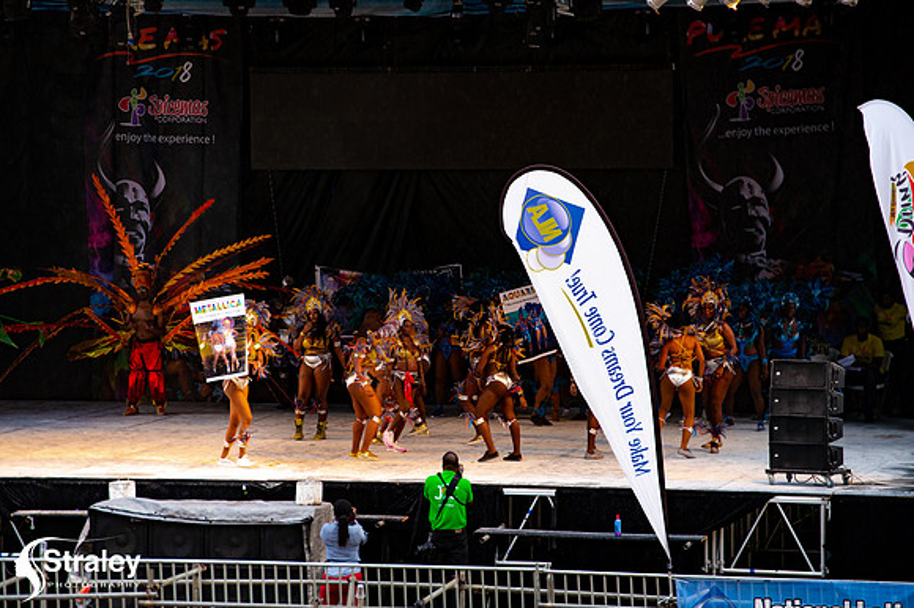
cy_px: 304
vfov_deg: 7.0
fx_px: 4948
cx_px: 457
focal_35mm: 195
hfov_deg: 10.6
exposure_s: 1/160
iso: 500
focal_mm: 195
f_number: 5
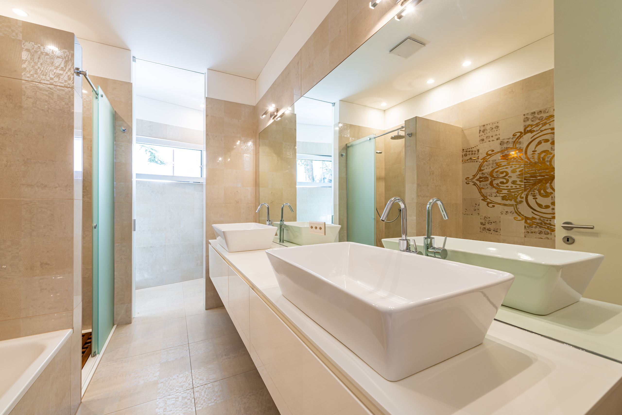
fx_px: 242
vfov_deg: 81.3
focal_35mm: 14
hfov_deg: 104.2
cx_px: 311
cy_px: 208
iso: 100
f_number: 9
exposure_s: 1/2.5
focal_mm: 14
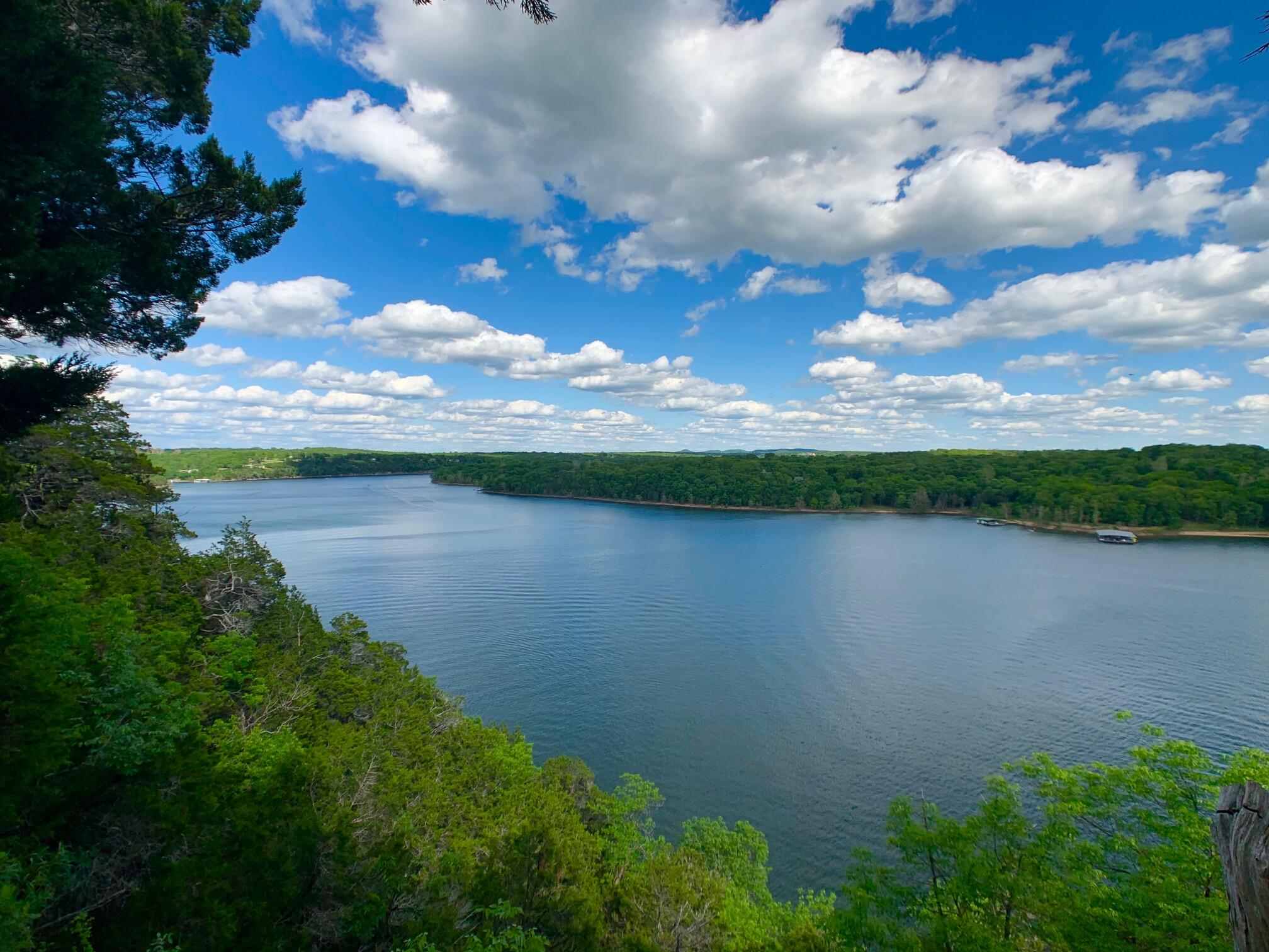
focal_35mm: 26
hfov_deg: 67.3
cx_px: 634
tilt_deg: -1.0
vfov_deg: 53.1
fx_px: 953
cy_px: 476
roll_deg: -0.9
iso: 25
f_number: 1.8
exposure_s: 1/2364
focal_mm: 4.25
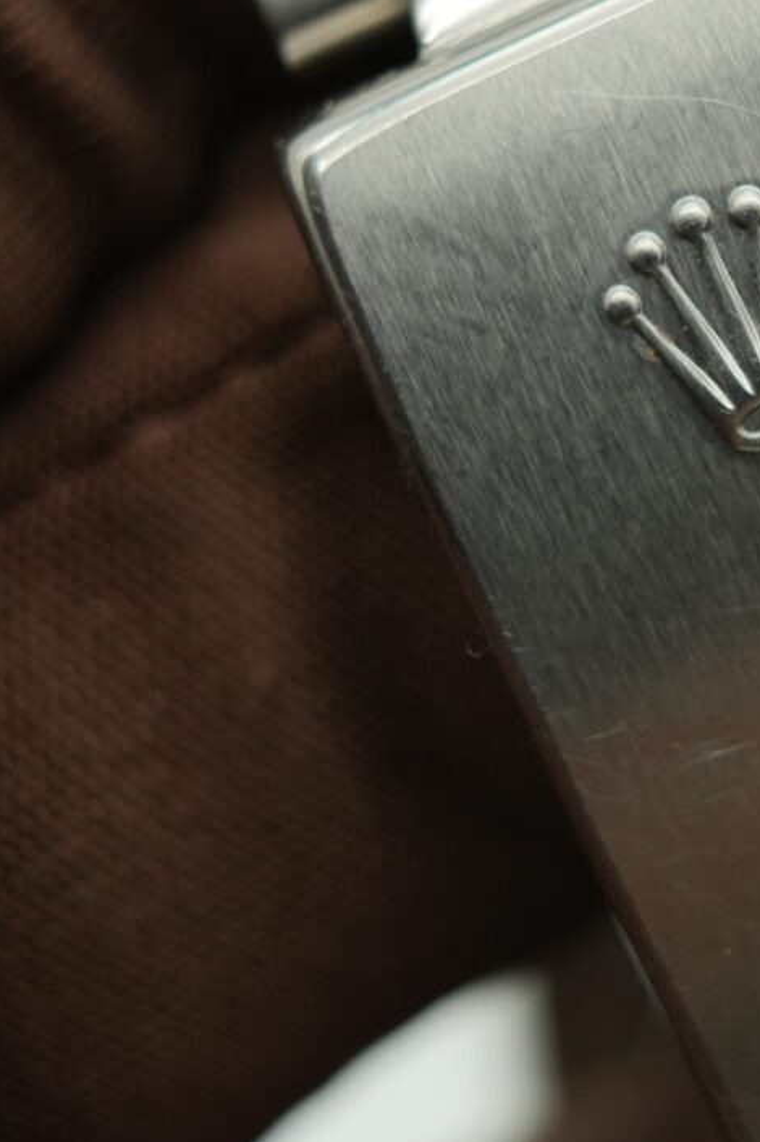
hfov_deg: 10.7
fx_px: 4025
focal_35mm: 127
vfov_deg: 16.1
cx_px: 804
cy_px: 440
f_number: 5
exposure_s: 1/250
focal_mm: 35
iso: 400
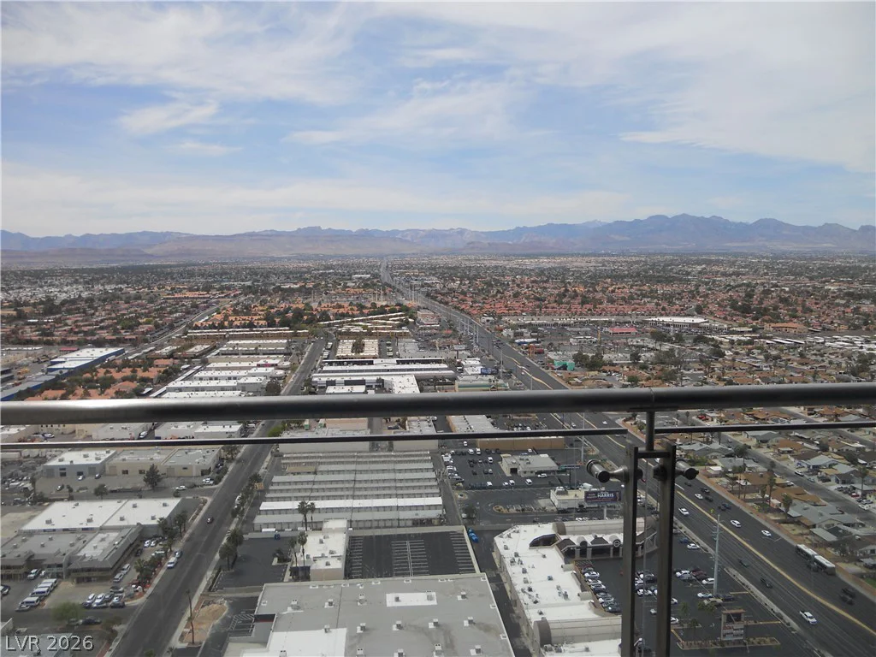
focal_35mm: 27
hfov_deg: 65.3
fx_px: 683
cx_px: 438
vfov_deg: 51.4
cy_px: 328
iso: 80
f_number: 8
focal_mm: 4.9
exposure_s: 1/250
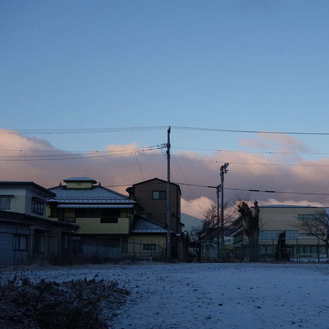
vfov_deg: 30.0
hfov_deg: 29.8
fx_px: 613
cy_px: 166
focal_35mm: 57
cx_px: 221
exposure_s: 1/400
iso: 400
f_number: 5.6
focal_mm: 16.2
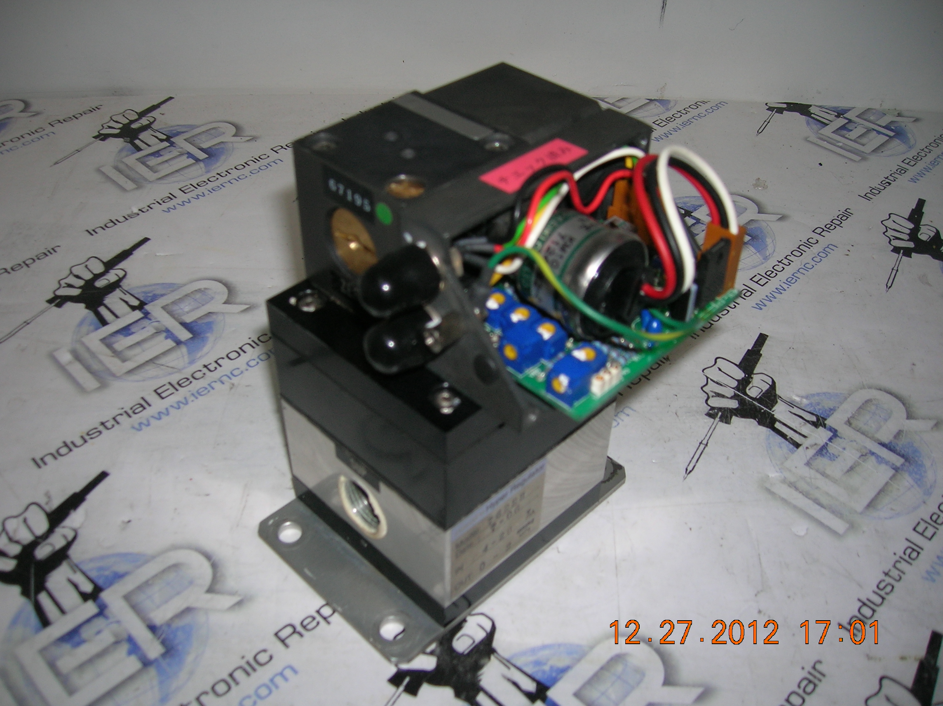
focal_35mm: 34
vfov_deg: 41.7
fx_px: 925
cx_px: 472
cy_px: 353
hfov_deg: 54.0
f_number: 2.9
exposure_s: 1/60.1
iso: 50
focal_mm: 5.7
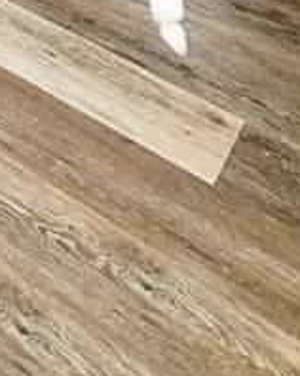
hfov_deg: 17.3
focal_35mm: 83
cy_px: -632
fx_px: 923
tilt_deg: +0.5
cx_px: -95
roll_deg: -0.4
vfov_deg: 13.1
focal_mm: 2.22
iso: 40
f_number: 2.2
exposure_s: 1/120
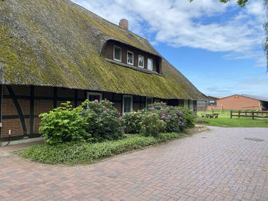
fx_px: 201
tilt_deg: +0.6
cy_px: 100
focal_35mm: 26
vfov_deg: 53.1
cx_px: 134
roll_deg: -0.5
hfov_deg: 67.3
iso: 32
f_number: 1.8
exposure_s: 1/1103
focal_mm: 4.25
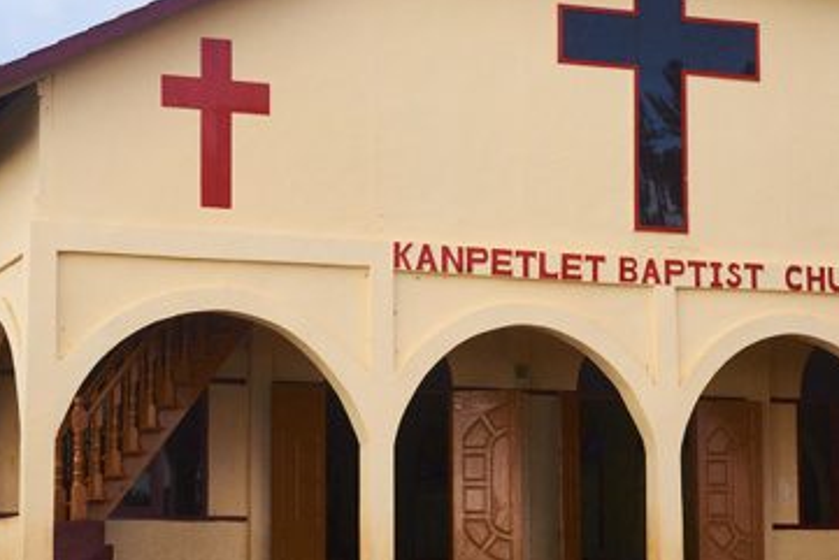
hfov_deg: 21.0
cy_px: 50
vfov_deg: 14.0
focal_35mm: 97
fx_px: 2261
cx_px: 356
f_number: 8
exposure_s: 1/750
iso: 400
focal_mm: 35
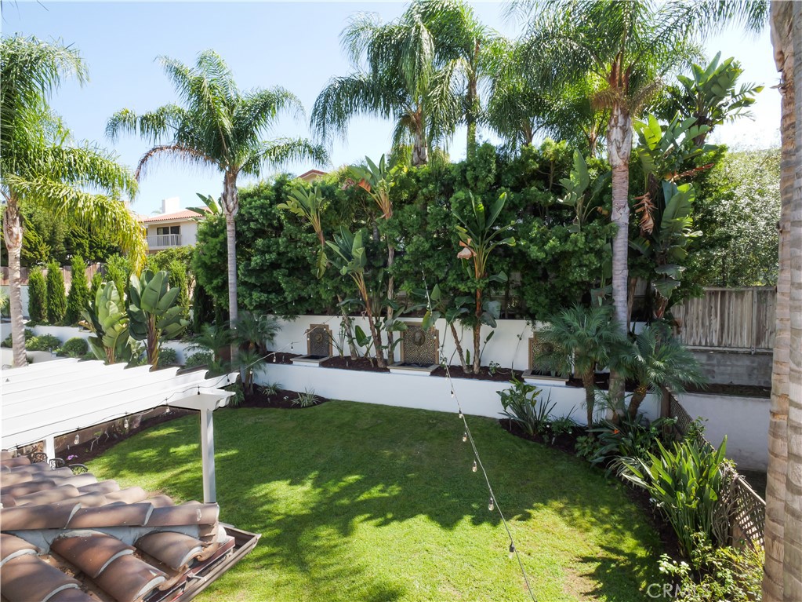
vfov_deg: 71.6
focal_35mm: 18
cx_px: 401
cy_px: 301
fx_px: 417
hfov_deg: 87.8
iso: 250
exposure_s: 1/50
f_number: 14
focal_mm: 9
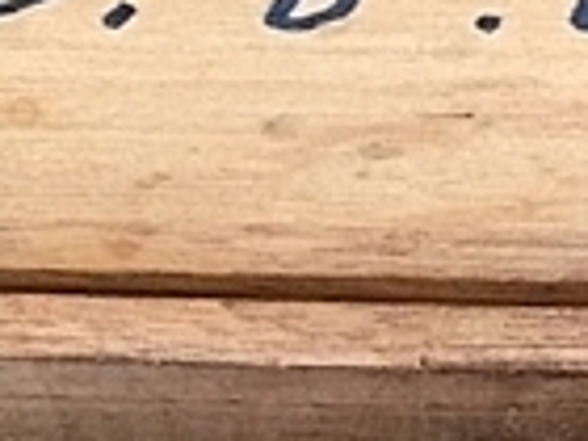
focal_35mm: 133
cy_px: 643
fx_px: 2259
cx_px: 538
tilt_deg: -69.2
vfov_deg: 10.8
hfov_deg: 14.7
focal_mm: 4.15
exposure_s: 1/30
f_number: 2.2
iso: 125
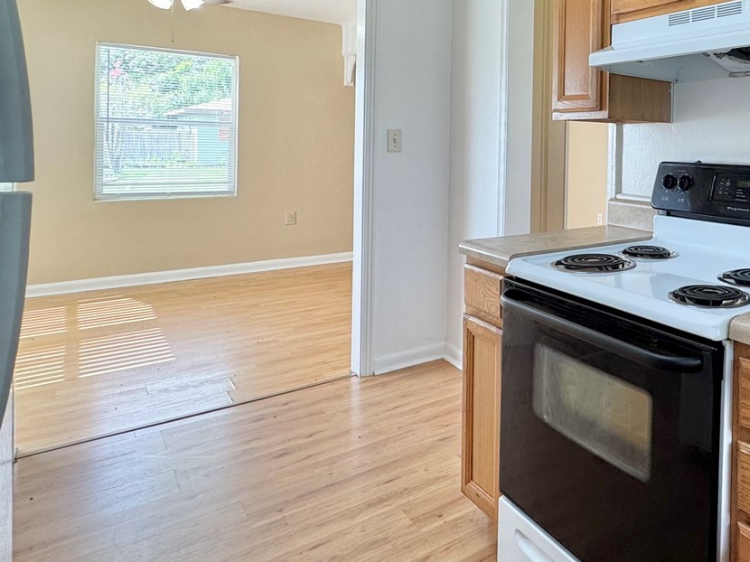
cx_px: 667
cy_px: 157
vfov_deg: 49.7
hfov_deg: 56.8
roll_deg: -1.1
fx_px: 585
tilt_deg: -0.8
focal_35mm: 27
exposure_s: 1/120
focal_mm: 2.22
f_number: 2.2
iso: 125
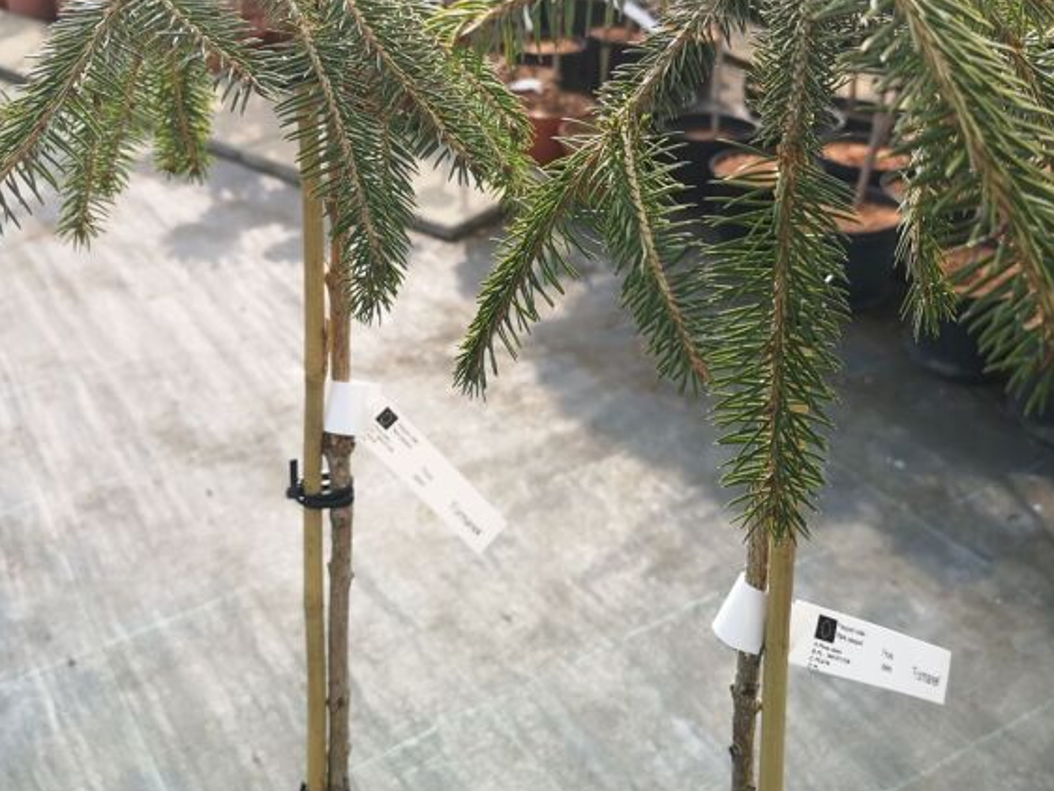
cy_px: 248
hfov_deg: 46.8
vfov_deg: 35.5
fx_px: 1218
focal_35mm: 40
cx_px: 535
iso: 50
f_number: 1.8
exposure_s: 1/794
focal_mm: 5.58
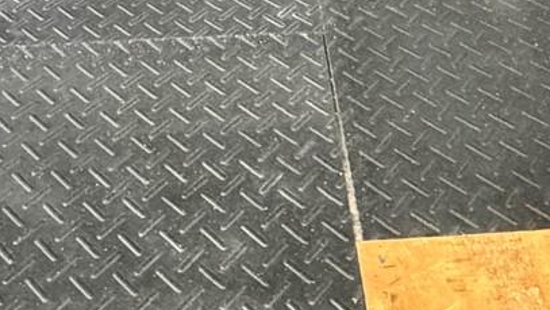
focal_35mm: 60
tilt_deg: -9.2
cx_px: 301
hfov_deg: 34.9
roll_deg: -0.1
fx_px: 875
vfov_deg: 14.3
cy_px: -409
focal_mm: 2.22
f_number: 2.2
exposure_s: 1/40
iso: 1000
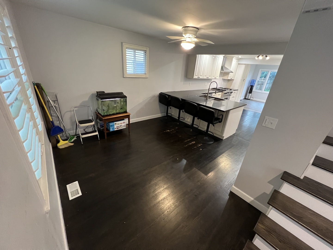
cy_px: 125
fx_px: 125
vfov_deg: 89.9
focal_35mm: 13
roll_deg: -5.4
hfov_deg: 106.2
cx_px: 166
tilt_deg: -24.2
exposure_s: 1/60
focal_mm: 1.57
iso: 640
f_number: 1.8
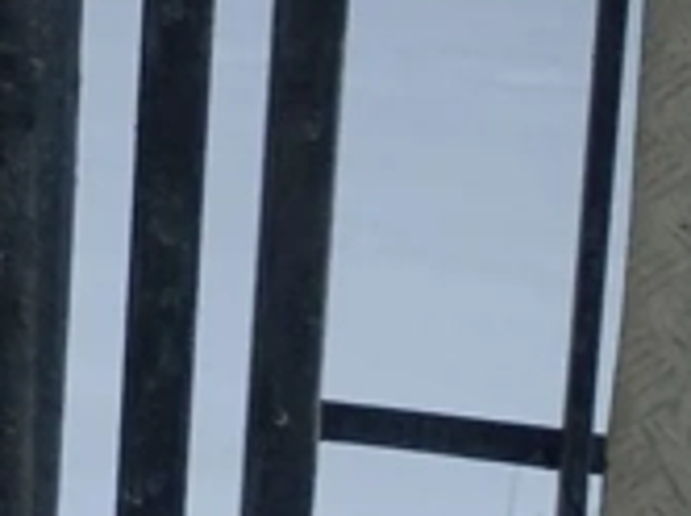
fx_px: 3129
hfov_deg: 10.5
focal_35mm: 157
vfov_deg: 9.1
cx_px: -1070
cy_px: -333
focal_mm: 4
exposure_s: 1/890
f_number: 1.8
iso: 25
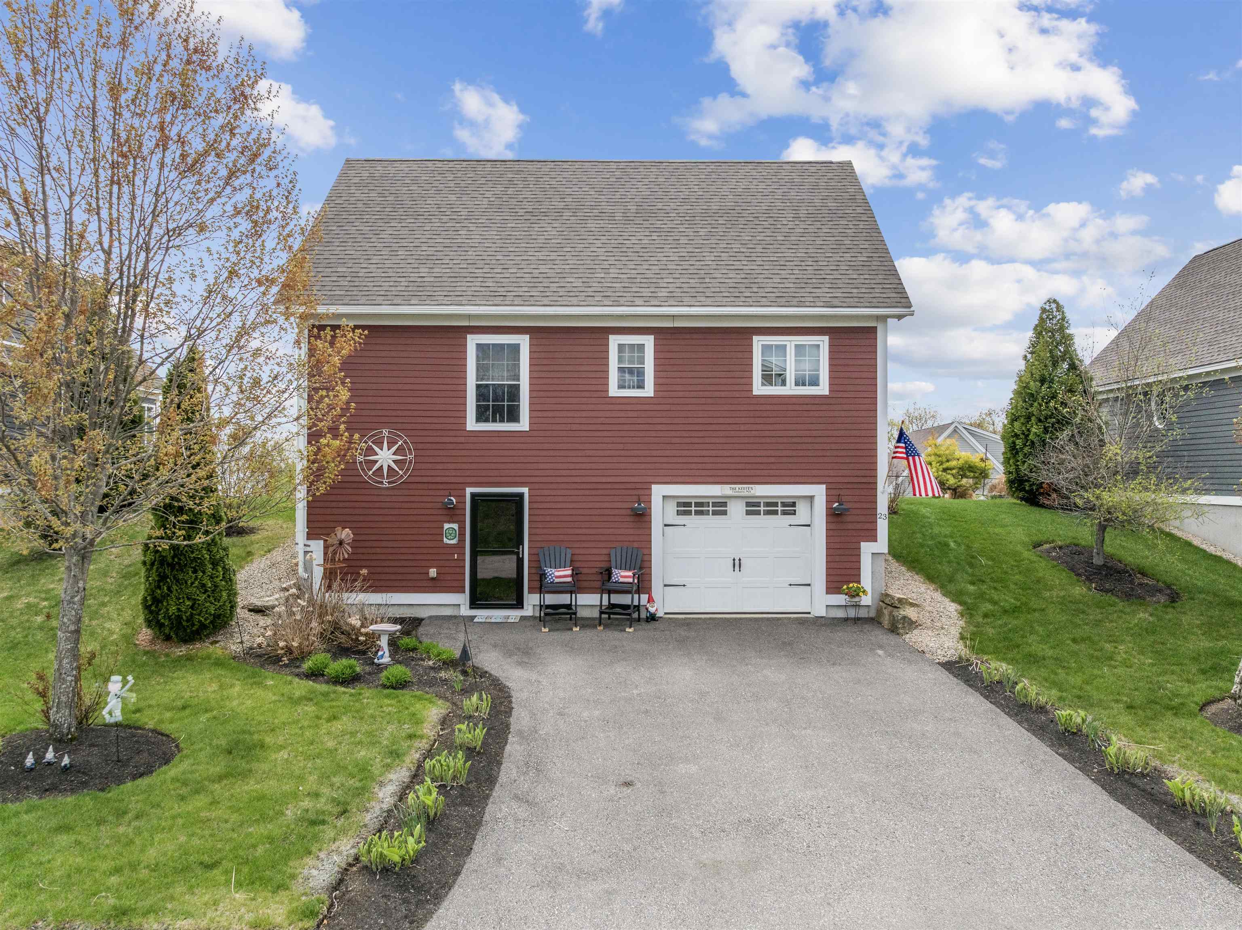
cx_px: 621
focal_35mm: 24
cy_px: 465
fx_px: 861
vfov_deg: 56.8
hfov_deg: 71.6
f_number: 2.8
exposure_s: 1/4000
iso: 330
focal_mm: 12.29
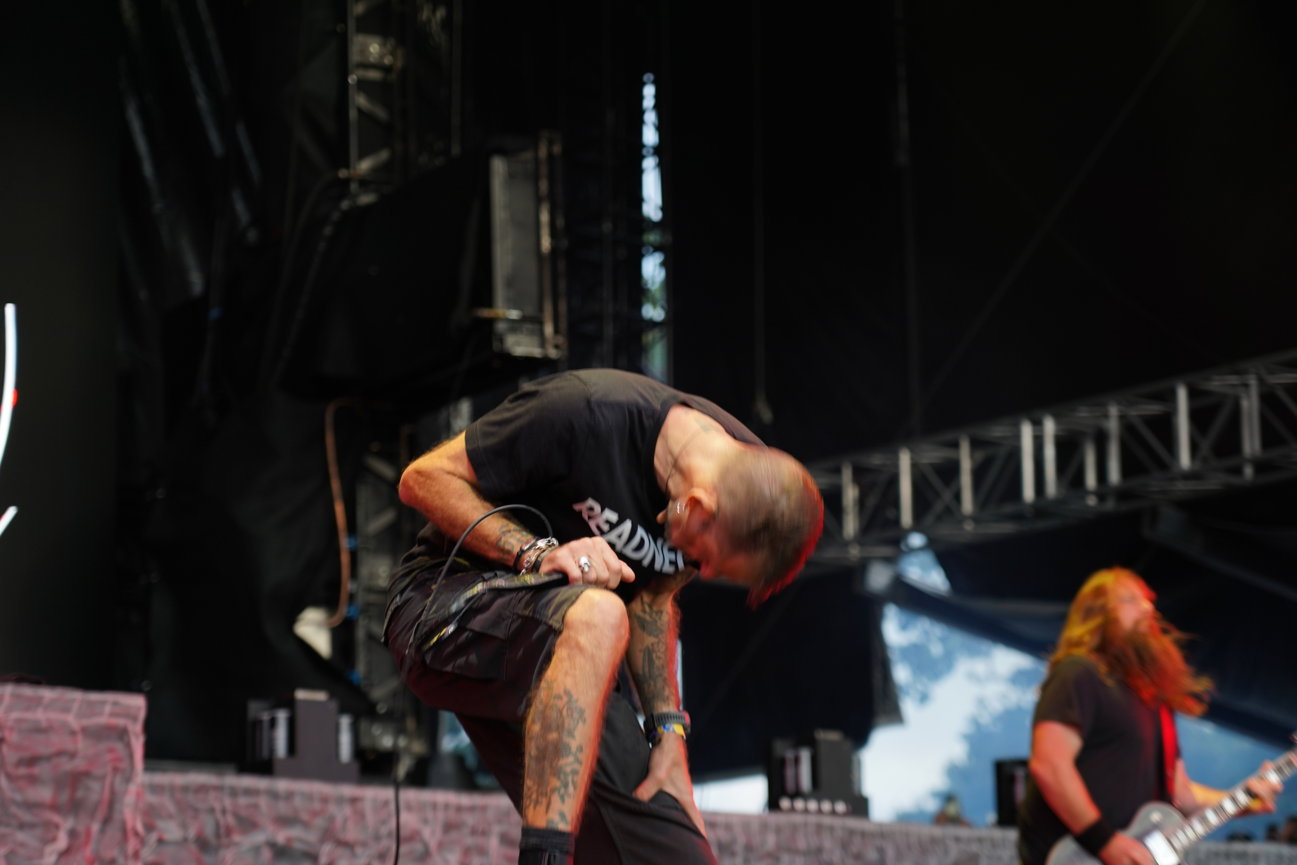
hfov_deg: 20.4
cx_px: 648
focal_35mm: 100
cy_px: 432
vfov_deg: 13.7
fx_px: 3602
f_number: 4
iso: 250
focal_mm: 100
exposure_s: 1/125
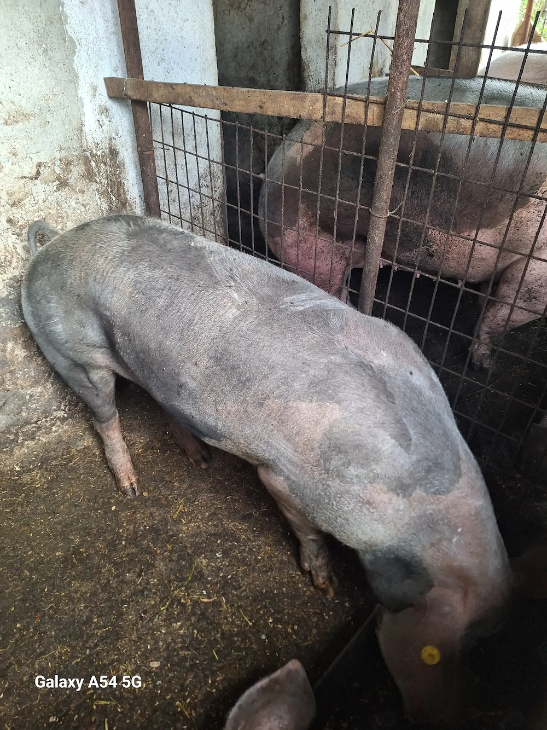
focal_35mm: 23
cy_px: 365
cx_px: 274
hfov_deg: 58.9
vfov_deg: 73.9
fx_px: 485
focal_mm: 5.54
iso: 200
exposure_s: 1/33
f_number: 1.8
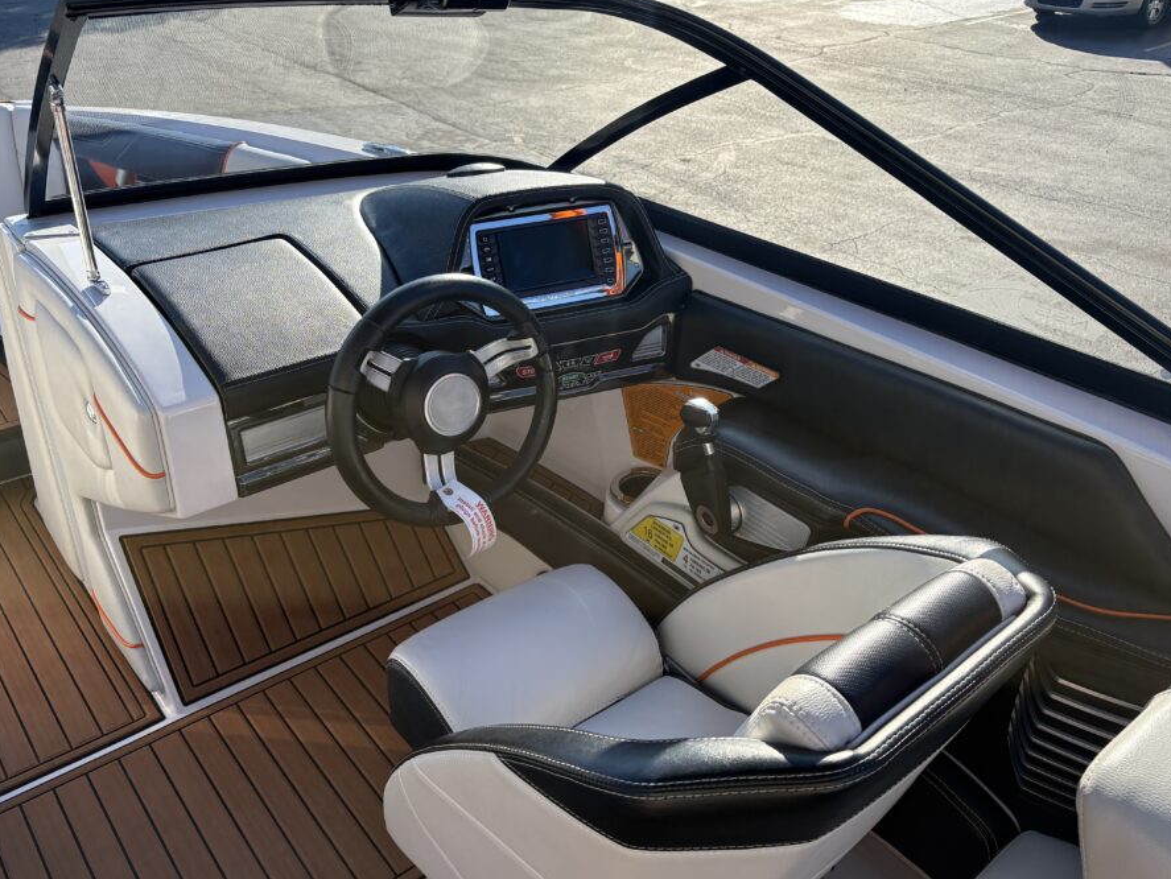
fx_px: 1015
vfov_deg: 46.8
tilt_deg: -29.9
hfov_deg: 59.9
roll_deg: -0.4
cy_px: 458
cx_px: 609
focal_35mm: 30
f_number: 1.6
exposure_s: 1/1751
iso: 50
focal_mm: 5.96
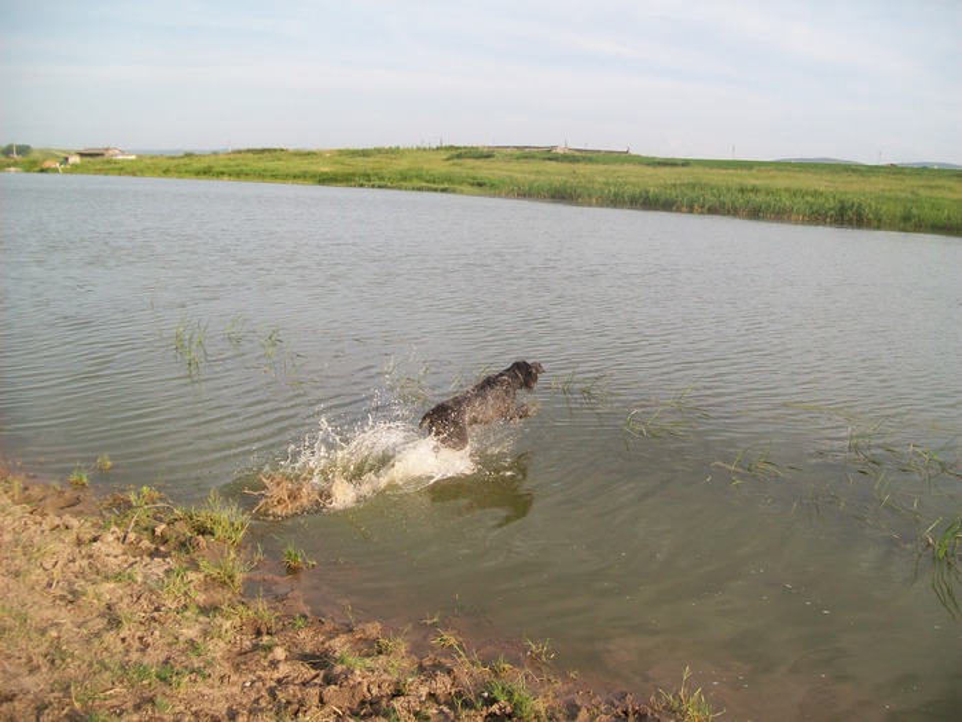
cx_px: 481
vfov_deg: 41.8
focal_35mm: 34
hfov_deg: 54.0
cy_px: 361
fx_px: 945
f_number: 2.7
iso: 64
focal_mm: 6.1
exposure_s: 1/500
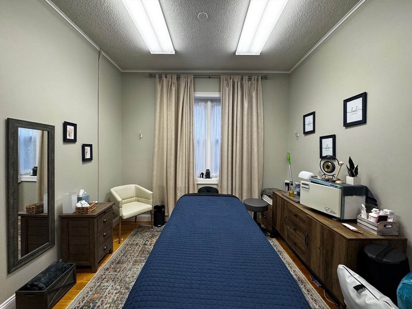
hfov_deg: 102.1
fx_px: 167
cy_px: 154
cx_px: 206
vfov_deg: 85.7
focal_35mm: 14
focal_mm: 2.22
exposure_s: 1/124
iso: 160
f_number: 2.2
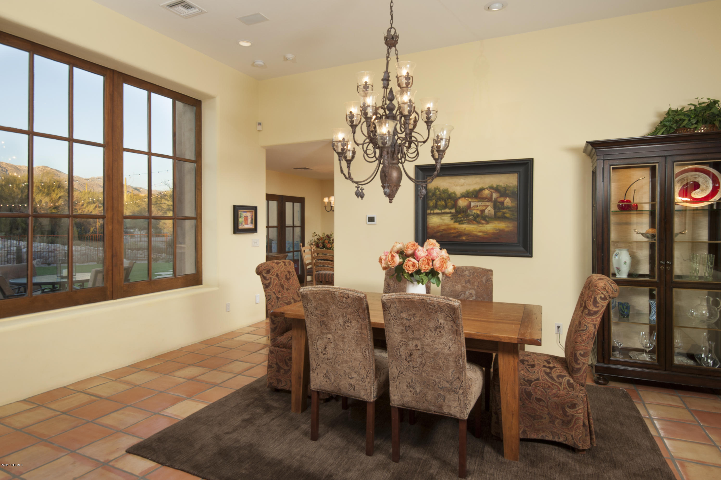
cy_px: 240
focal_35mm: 20
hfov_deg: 84.0
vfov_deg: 61.9
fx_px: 400
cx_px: 360
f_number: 8
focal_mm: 20
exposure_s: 1/50
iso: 400
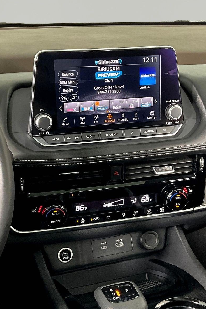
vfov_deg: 47.4
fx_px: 352
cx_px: 103
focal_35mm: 41
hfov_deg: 32.6
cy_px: 156
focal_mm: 3
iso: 200
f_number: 1.8
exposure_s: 1/60
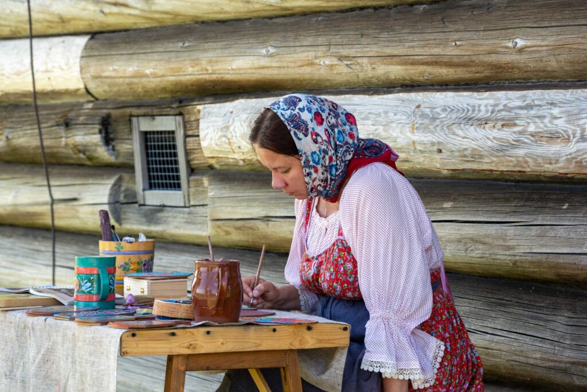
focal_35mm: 105
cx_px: 294
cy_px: 196
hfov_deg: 19.5
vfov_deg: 13.0
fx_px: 1712
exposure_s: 1/200
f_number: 4
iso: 100
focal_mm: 70
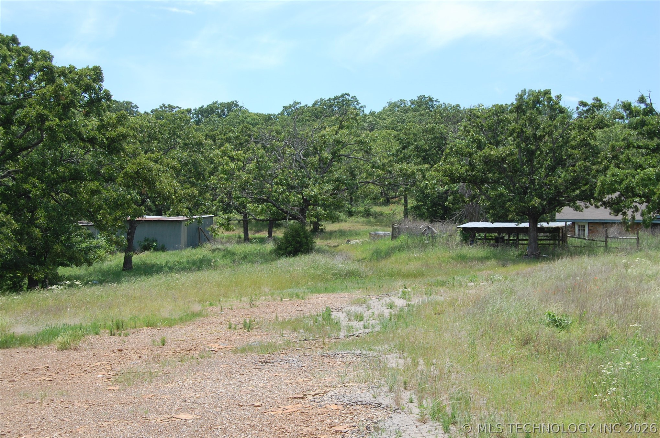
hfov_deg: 38.9
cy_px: 219
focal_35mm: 51
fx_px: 934
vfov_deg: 26.4
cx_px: 330
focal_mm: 34
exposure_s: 1/320
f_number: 9
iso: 200
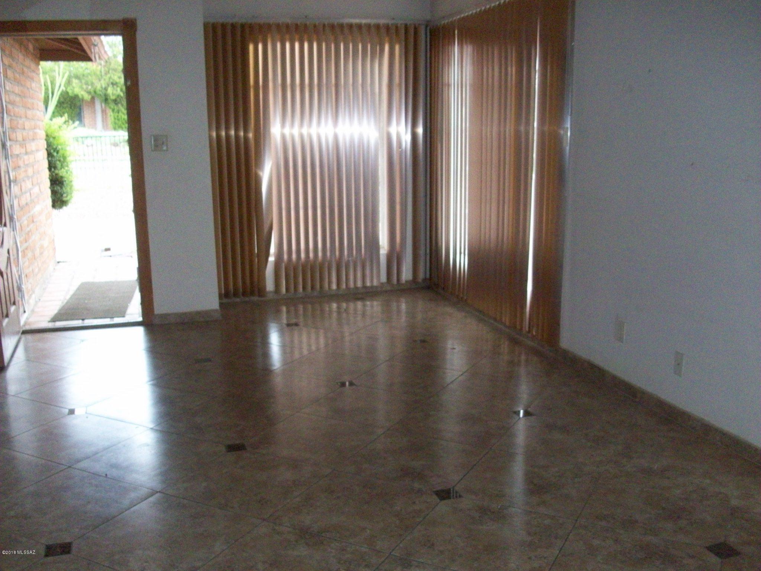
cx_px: 380
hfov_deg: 54.0
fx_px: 747
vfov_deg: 41.8
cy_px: 286
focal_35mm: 34
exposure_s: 1/60
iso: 320
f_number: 2.8
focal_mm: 5.7
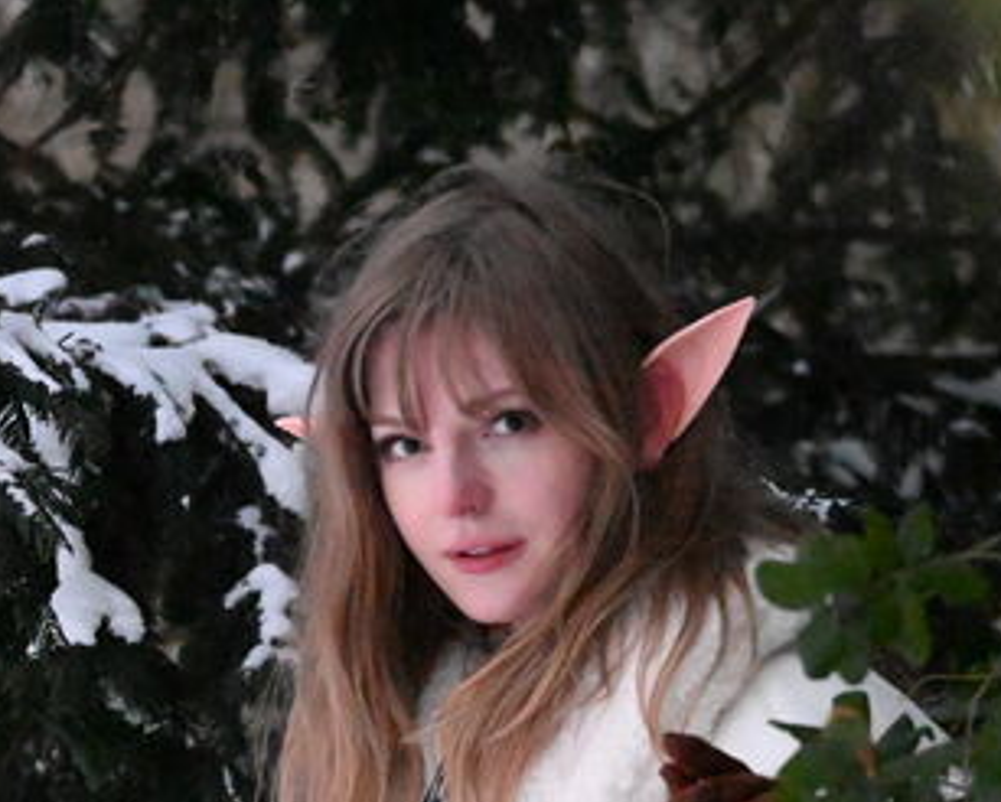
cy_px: 564
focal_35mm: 183
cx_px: 315
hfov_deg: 10.5
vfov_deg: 8.4
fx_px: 5425
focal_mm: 76
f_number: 4.8
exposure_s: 1/50
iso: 51200
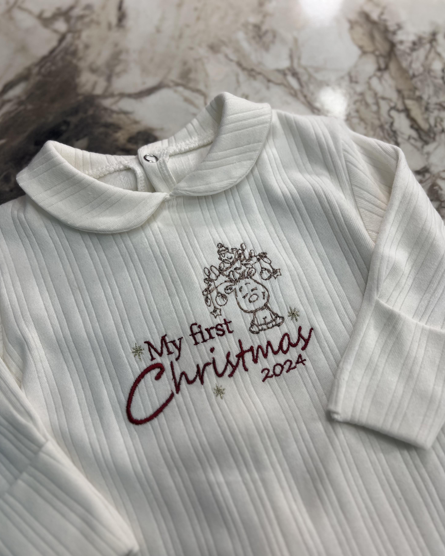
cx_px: 229
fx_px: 461
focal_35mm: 28
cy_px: 306
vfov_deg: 62.1
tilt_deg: -72.8
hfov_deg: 51.5
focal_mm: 5.7
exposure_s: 1/184
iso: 40
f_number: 1.5
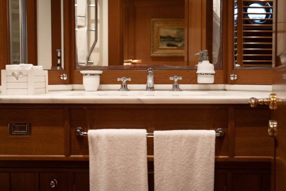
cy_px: 96
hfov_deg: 41.9
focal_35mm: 47
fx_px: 373
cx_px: 143
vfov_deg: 28.6
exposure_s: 1/25
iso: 640
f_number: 5
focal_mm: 47
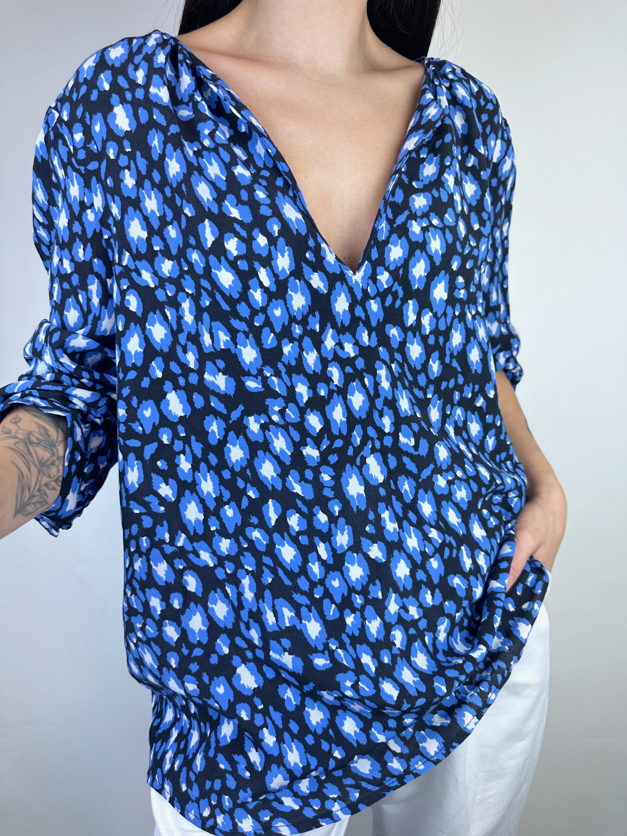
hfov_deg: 56.8
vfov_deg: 71.6
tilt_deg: -5.3
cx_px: 314
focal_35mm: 24
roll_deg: -1.1
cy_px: 418
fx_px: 580
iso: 64
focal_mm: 6.86
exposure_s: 1/139
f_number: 1.78
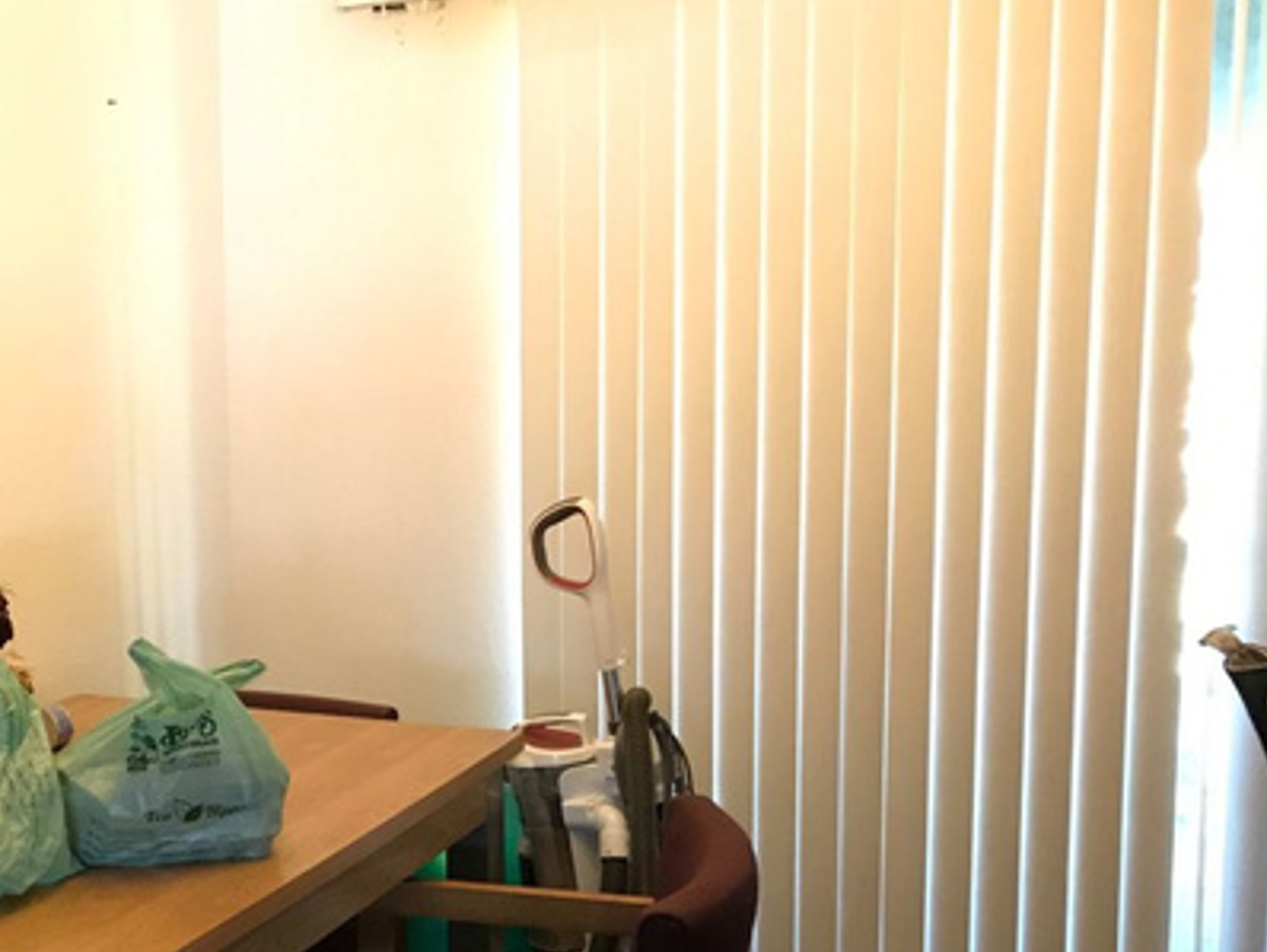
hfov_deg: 40.3
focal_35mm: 45
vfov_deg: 32.1
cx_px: 255
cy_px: 602
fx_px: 1648
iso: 100
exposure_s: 1/12
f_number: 1.8
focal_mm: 3.99
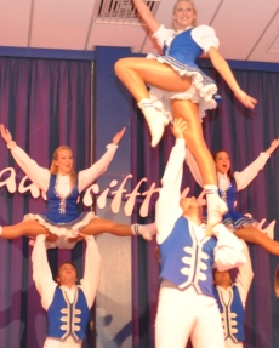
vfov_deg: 20.4
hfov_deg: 16.3
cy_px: 155
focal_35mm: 94
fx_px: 969
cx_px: 223
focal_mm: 24
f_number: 5.6
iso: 800
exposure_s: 1/60
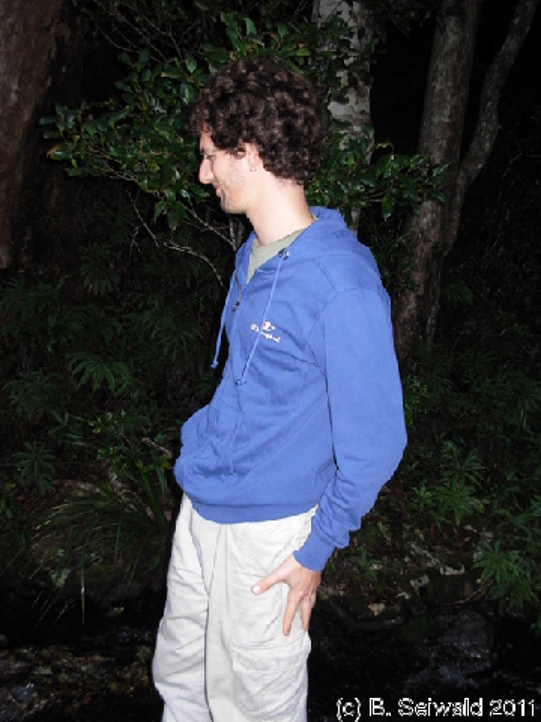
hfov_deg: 37.7
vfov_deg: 49.0
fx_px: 792
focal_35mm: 38
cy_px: 361
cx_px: 270
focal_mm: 6.3
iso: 188
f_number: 2.9
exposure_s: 1/76.1
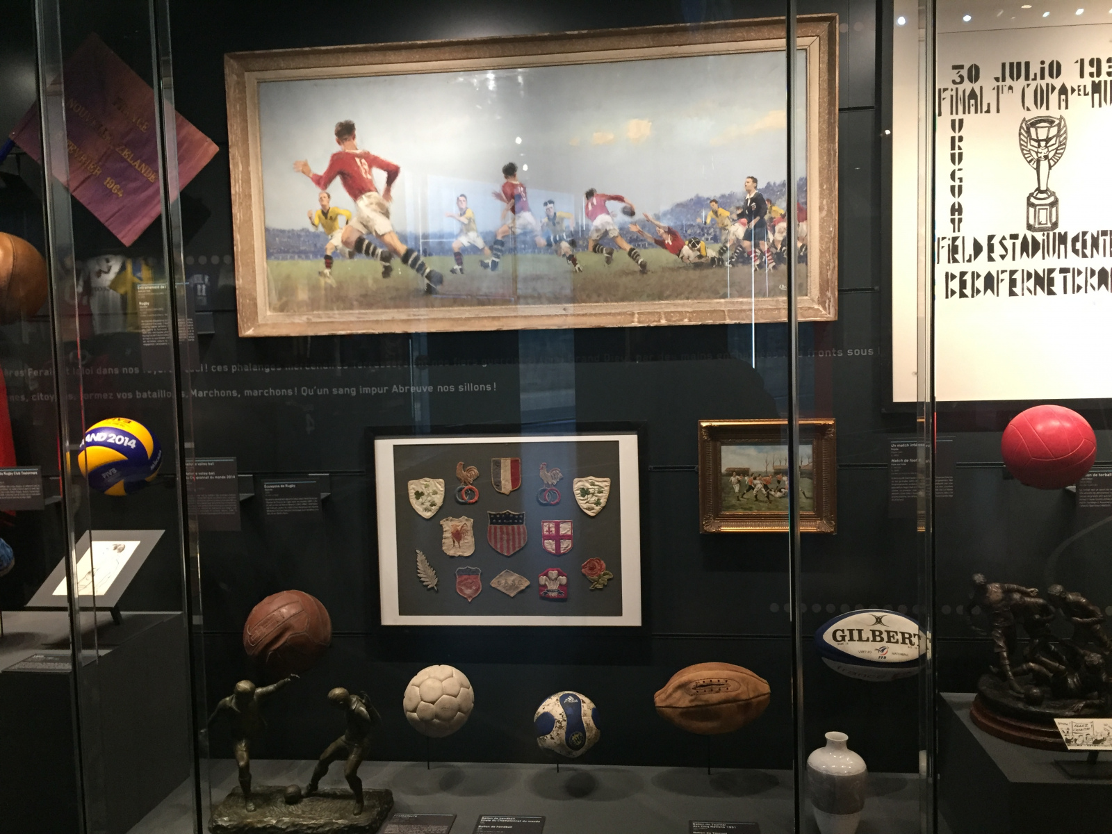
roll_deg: +1.5
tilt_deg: -3.8
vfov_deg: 48.2
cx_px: 556
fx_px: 932
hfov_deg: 61.7
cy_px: 417
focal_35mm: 29
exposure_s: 1/33
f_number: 2.2
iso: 200
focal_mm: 4.15
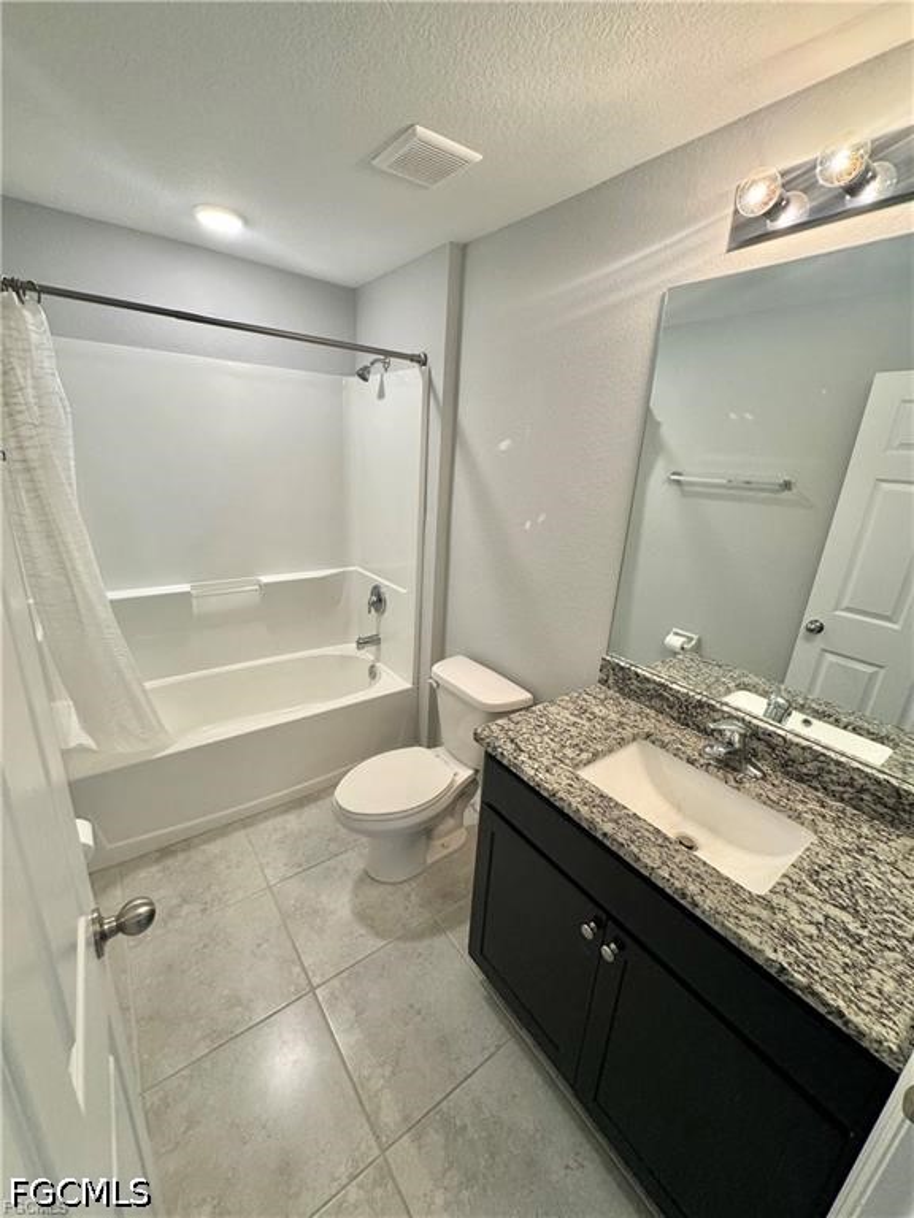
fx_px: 493
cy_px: 609
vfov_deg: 102.1
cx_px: 457
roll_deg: -2.9
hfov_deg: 85.7
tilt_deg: -18.6
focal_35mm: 14
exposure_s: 1/120
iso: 200
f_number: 2.2
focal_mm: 2.22
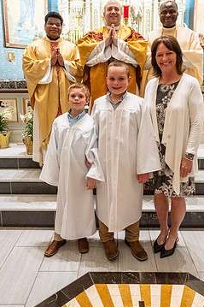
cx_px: 115
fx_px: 272
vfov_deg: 58.4
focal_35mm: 32
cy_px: 127
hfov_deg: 41.0
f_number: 8
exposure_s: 1/60
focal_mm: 25.5
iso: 5000
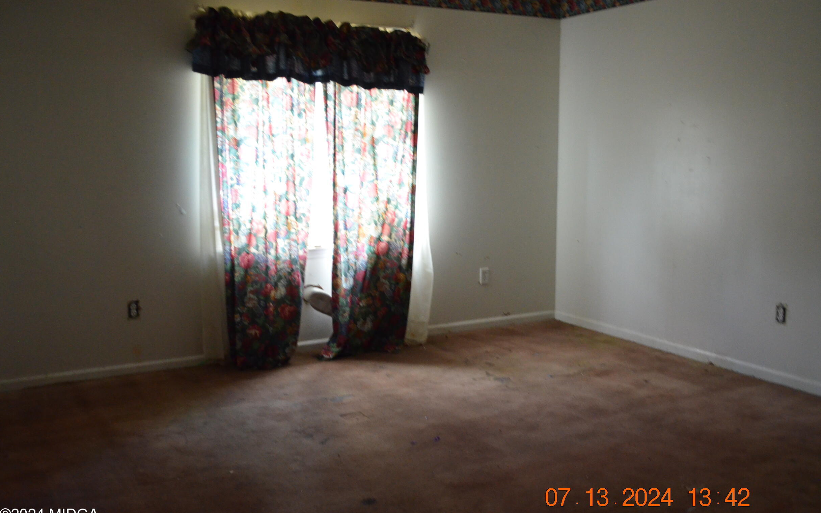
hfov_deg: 56.7
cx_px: 413
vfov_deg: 37.3
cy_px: 264
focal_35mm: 34
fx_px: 761
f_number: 4
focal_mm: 22
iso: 2500
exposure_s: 1/30
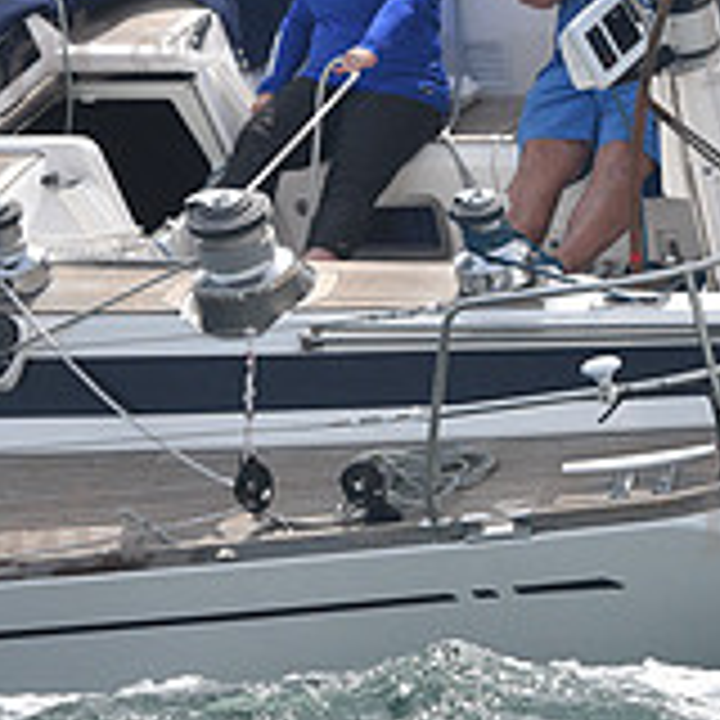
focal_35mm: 340
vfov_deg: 5.2
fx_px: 8001
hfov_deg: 5.2
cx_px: 464
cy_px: 268
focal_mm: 110
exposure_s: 1/800
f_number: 6.3
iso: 320
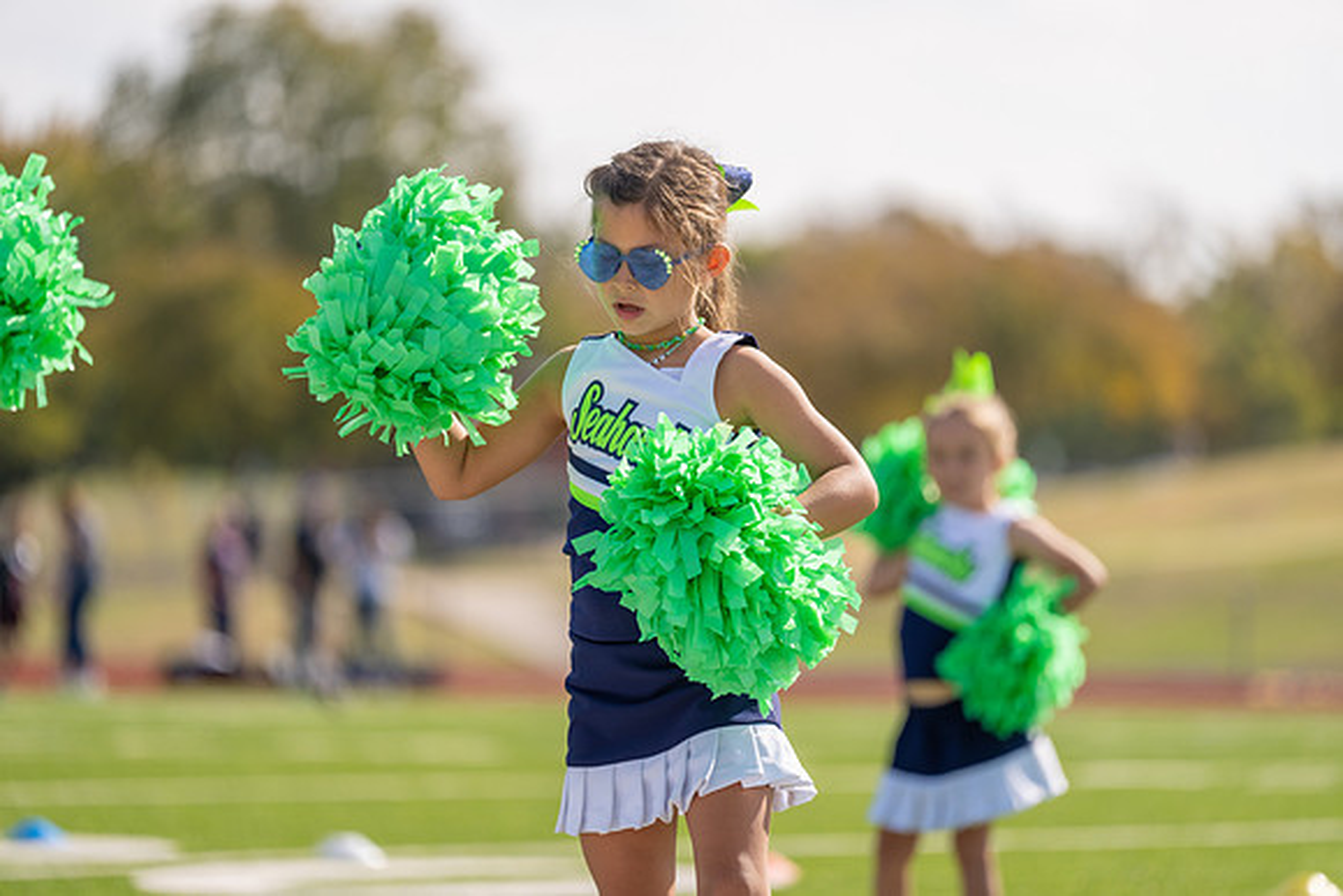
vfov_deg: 7.4
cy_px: 448
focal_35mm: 185
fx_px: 6903
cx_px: 672
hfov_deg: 11.1
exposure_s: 1/2000
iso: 100
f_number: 2.8
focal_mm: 185
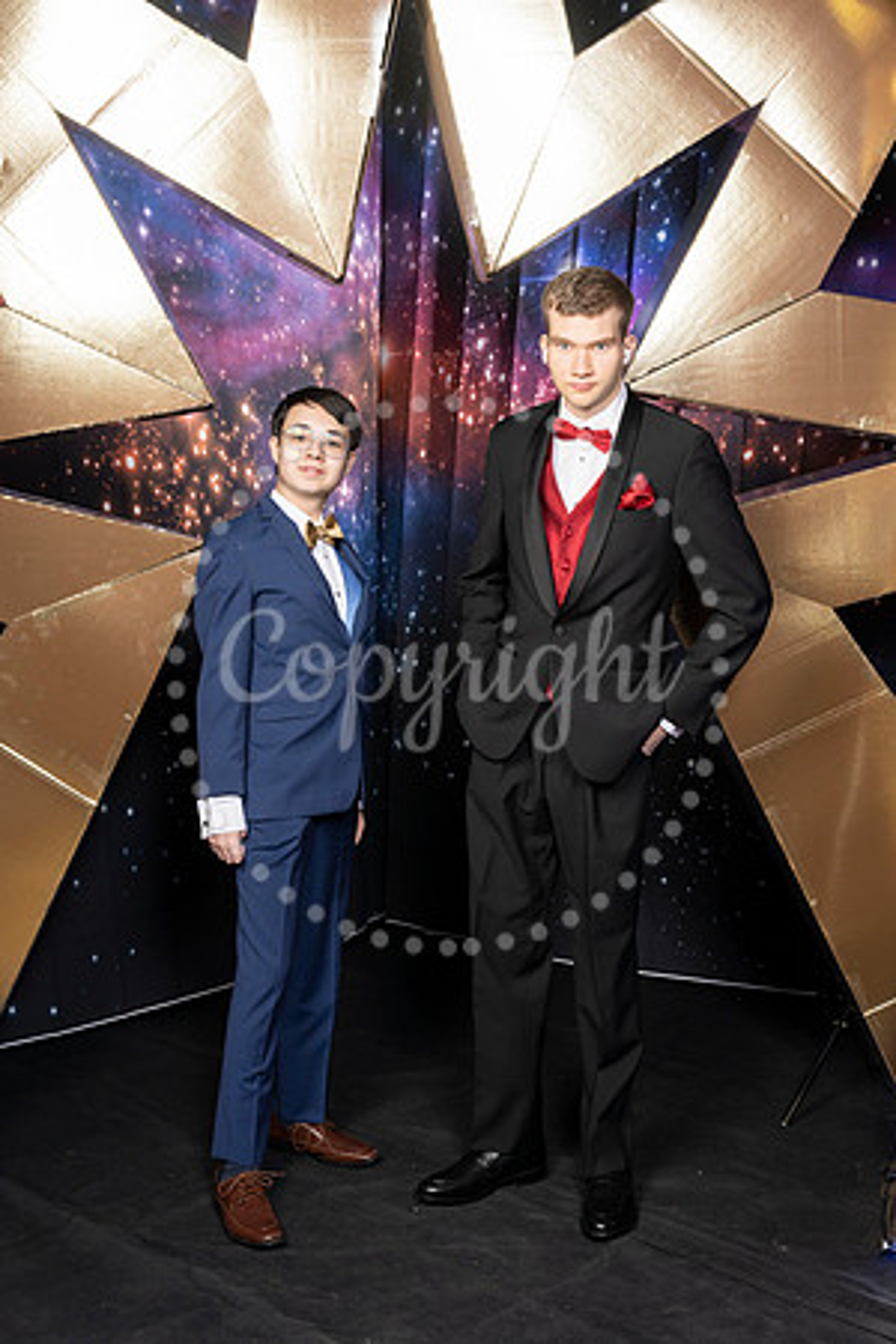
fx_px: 1680
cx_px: 448
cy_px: 672
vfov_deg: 43.6
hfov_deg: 29.9
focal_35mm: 45
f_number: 9
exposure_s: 1/160
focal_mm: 45
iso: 320
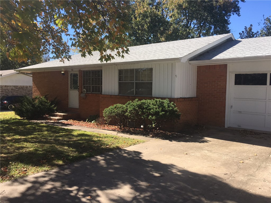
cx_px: 136
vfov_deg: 48.2
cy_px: 102
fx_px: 227
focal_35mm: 29
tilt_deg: -2.7
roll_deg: -3.1
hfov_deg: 61.7
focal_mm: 4.15
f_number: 2.2
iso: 25
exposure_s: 1/801
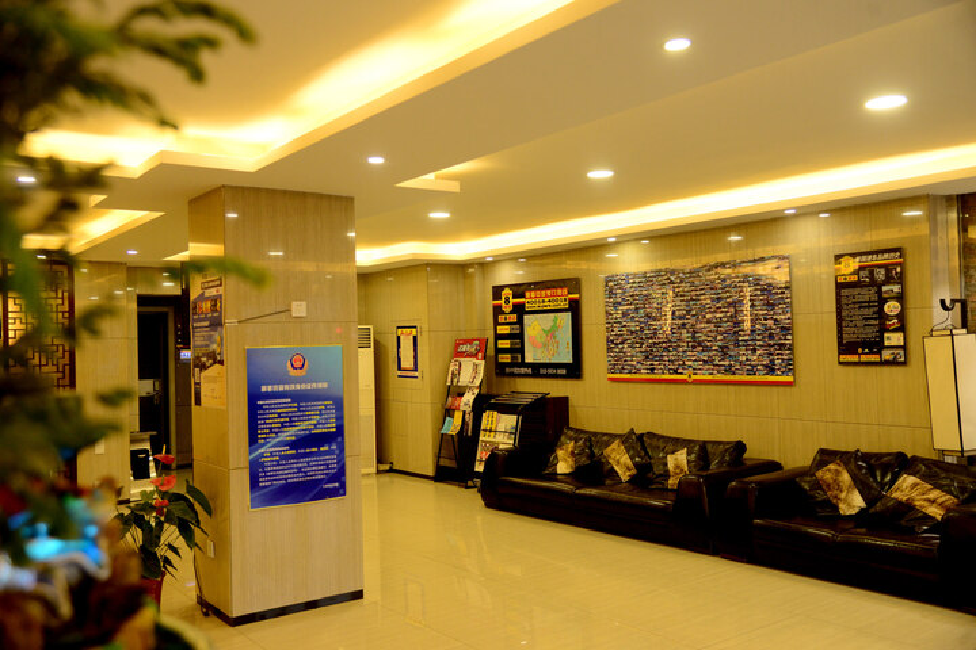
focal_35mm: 32
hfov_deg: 58.7
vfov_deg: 41.1
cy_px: 325
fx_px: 867
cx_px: 488
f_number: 4
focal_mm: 32
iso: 1000
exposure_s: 1/80
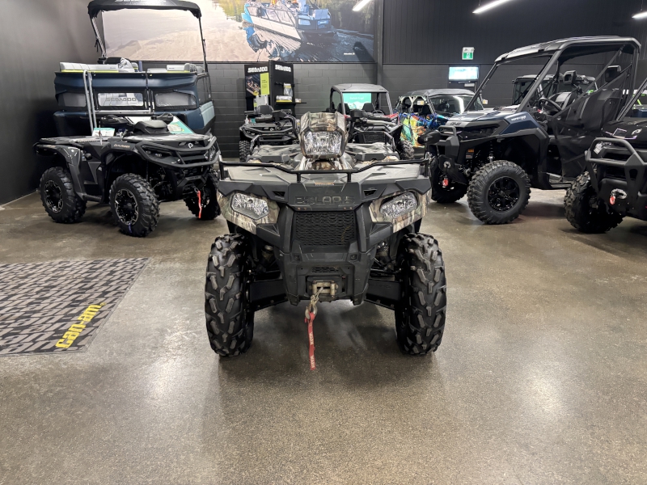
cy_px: 242
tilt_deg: -13.9
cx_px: 324
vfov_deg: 53.1
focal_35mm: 26
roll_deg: +0.7
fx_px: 486
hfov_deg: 67.3
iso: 400
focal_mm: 5.96
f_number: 1.6
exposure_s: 1/60
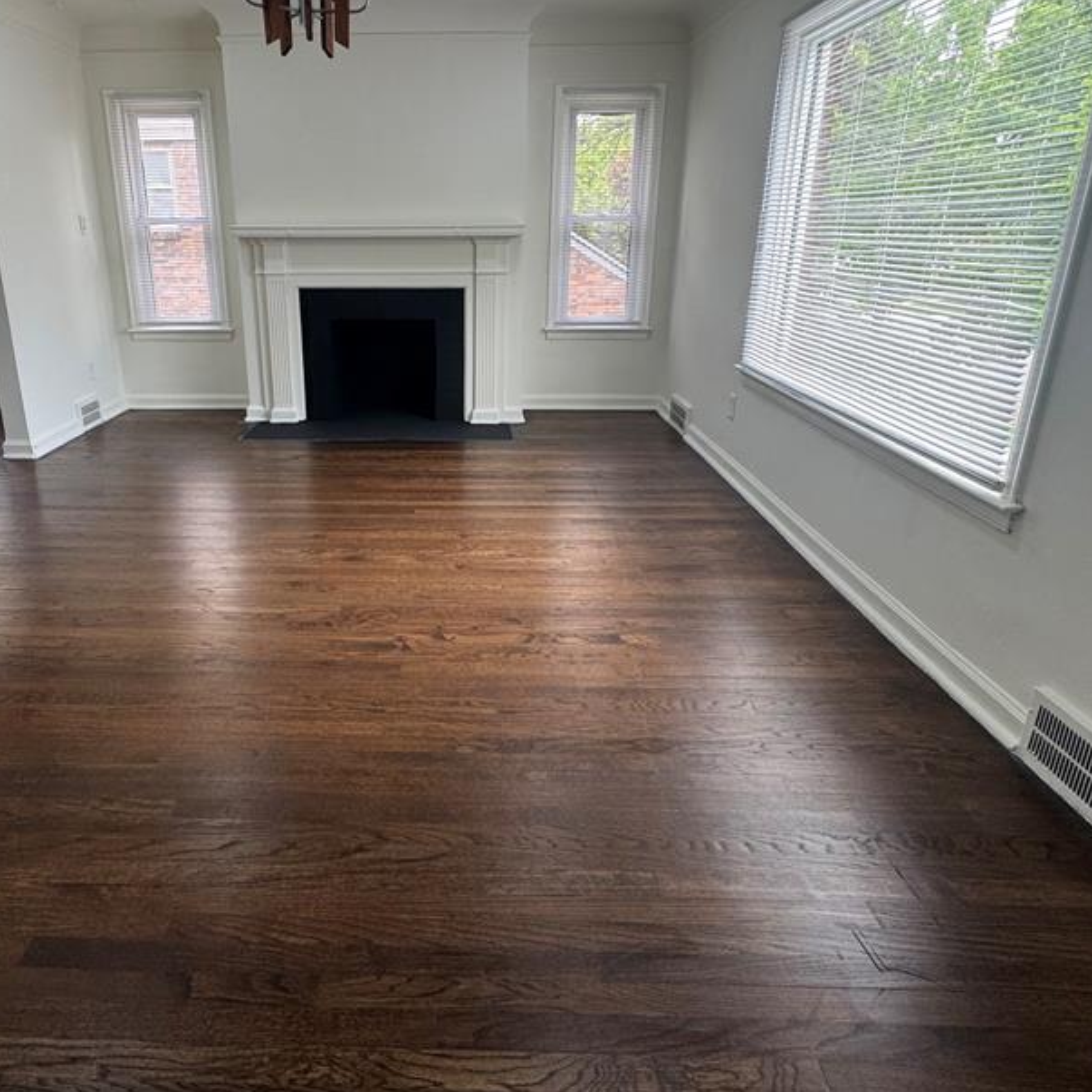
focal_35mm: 21
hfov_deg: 71.5
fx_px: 749
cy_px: 462
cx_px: 444
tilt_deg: -17.7
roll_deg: +0.5
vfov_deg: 71.7
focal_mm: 2.22
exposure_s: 1/99
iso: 80
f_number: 2.2
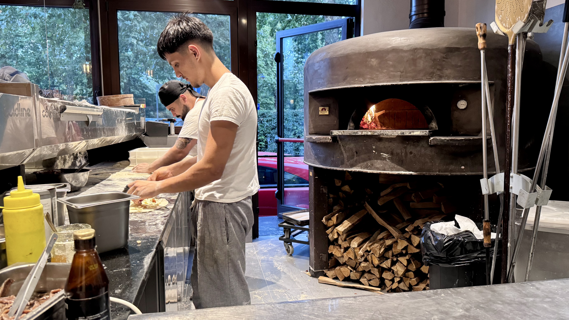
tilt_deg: -5.5
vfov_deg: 42.9
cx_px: 287
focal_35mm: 27
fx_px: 407
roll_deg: +0.1
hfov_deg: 69.9
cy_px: 160
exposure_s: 1/50
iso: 500
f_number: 1.78
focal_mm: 6.76
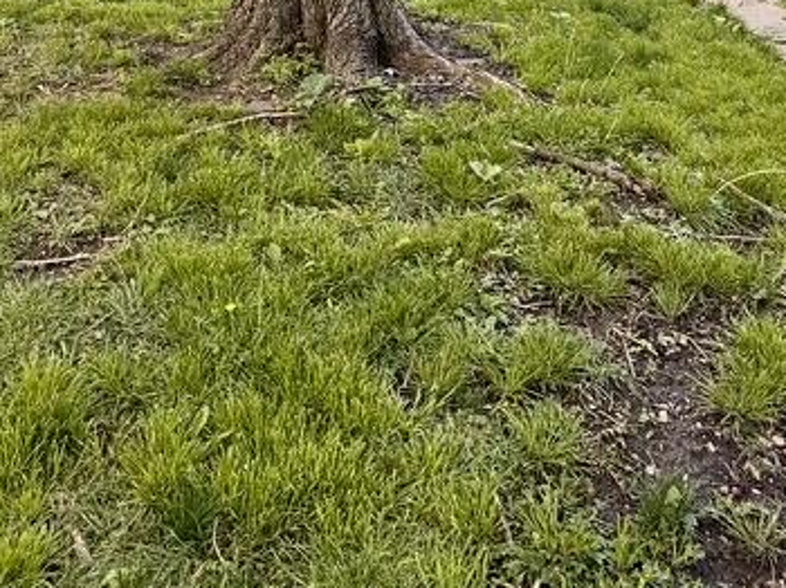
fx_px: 930
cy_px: -173
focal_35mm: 41
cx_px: 384
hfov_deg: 45.8
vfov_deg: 28.8
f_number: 2.2
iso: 40
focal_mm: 2.22
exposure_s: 1/202
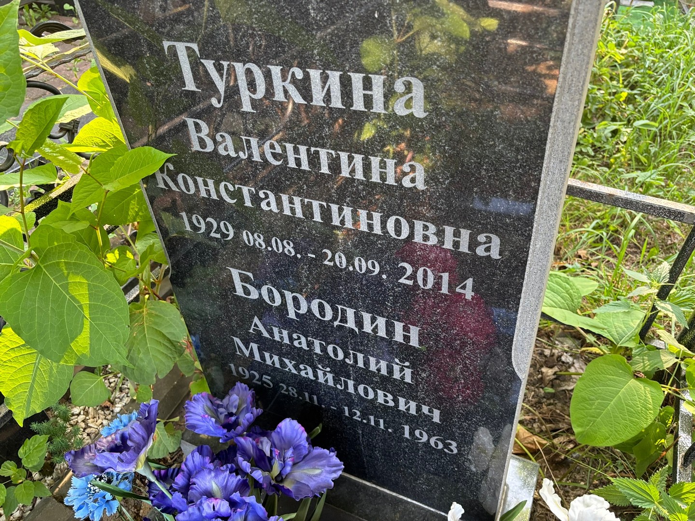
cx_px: 348
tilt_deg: -41.3
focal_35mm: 26
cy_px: 260
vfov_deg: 53.1
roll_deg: +0.1
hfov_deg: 67.3
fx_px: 522
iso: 125
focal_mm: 5.96
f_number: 1.6
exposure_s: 1/103
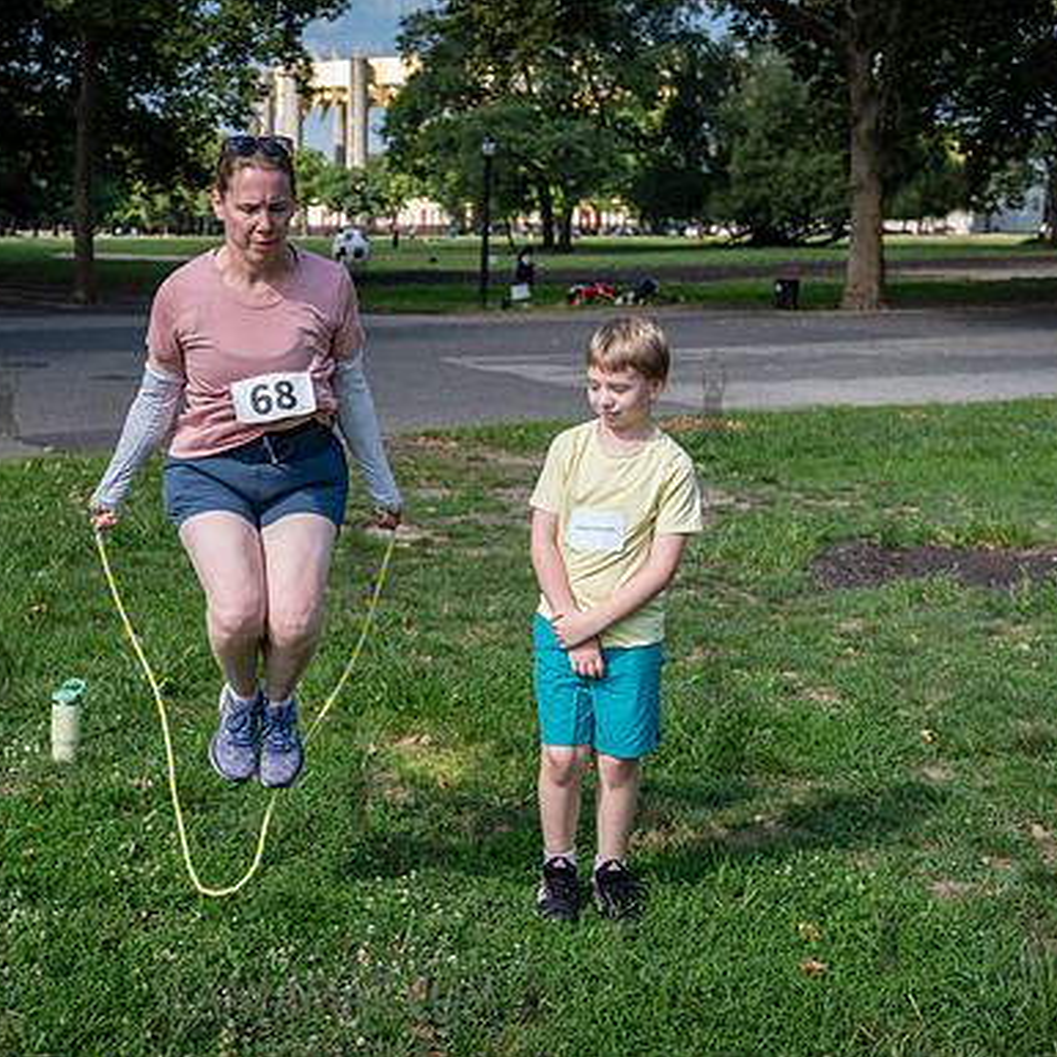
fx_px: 1727
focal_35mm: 50
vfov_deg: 34.0
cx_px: 319
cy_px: 526
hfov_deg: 33.6
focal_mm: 36
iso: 200
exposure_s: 1/1600
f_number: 3.2
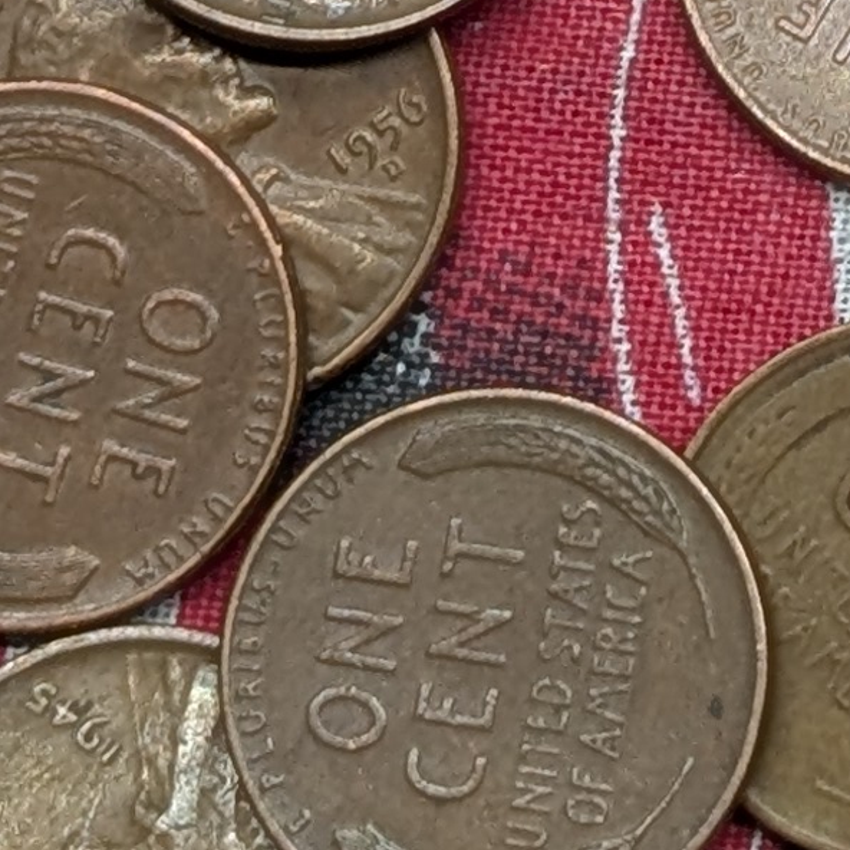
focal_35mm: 299
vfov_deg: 5.8
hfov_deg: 5.8
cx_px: 1205
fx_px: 8307
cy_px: -503
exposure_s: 1/63
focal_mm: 6.9
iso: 29
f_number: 1.68
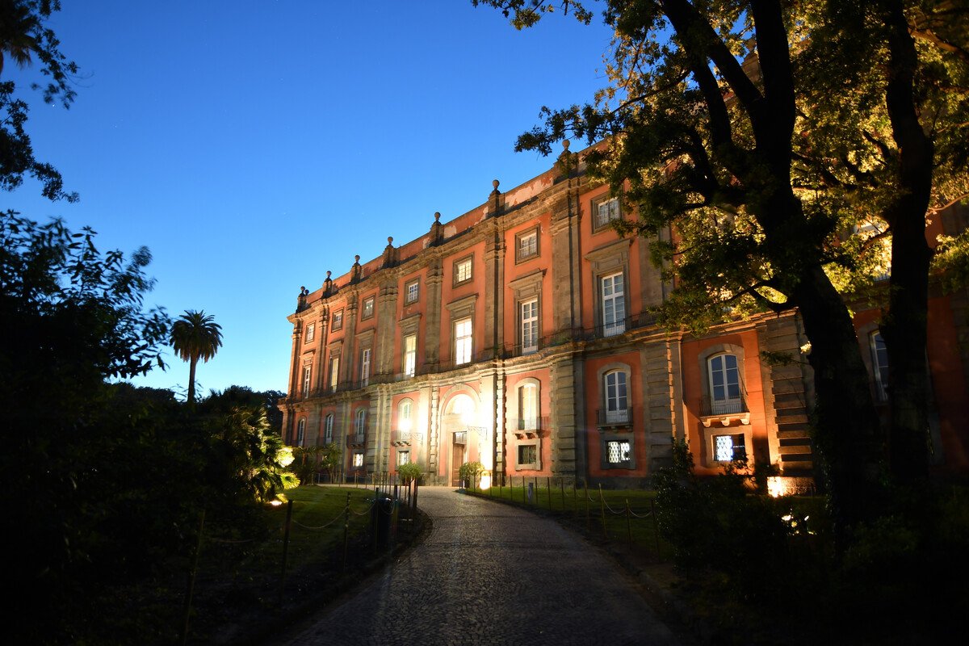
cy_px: 323
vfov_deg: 59.5
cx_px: 484
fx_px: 565
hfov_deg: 81.2
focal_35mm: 21
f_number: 2
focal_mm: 14
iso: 160
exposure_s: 4
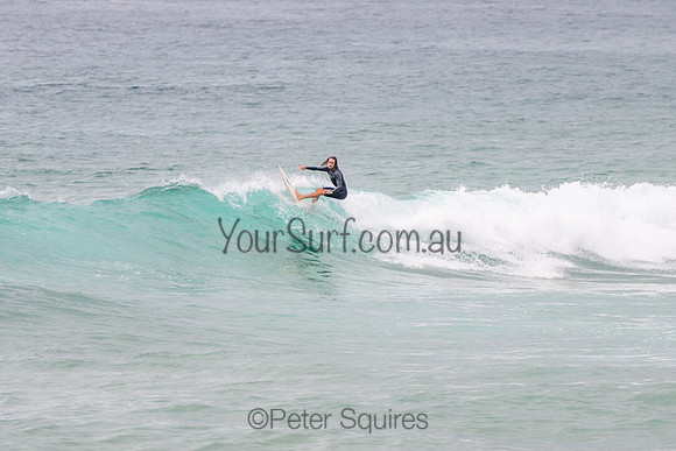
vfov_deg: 2.5
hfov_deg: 3.7
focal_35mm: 550
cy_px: 209
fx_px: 10336
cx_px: 328
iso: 220
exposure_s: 1/2000
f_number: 5.6
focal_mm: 400
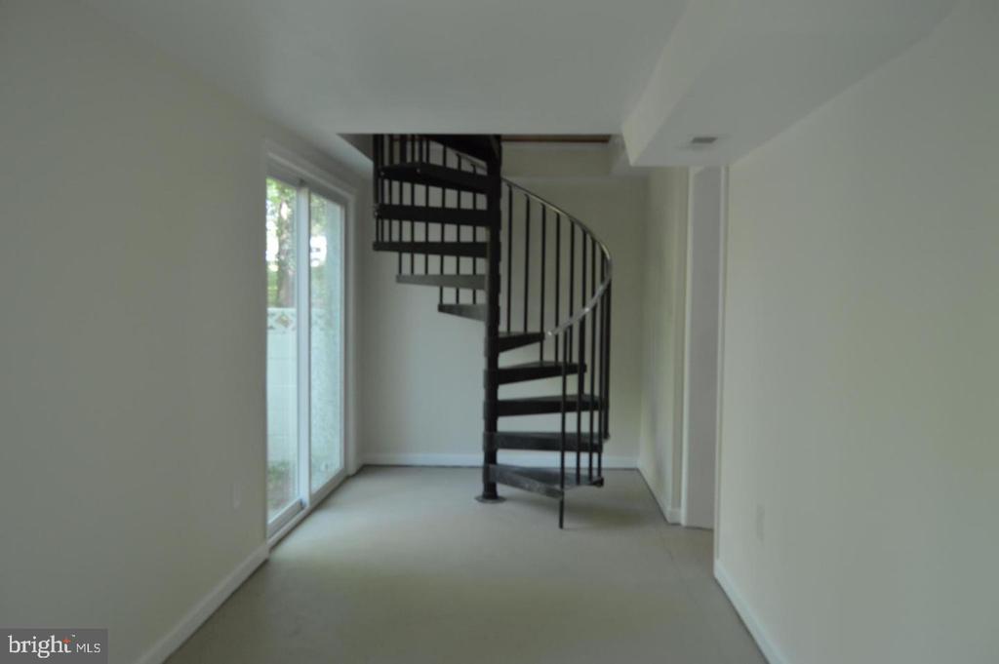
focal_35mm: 27
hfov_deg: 67.4
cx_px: 500
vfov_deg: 47.9
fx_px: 749
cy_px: 332
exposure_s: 1/80
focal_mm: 18
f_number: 4.5
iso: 400
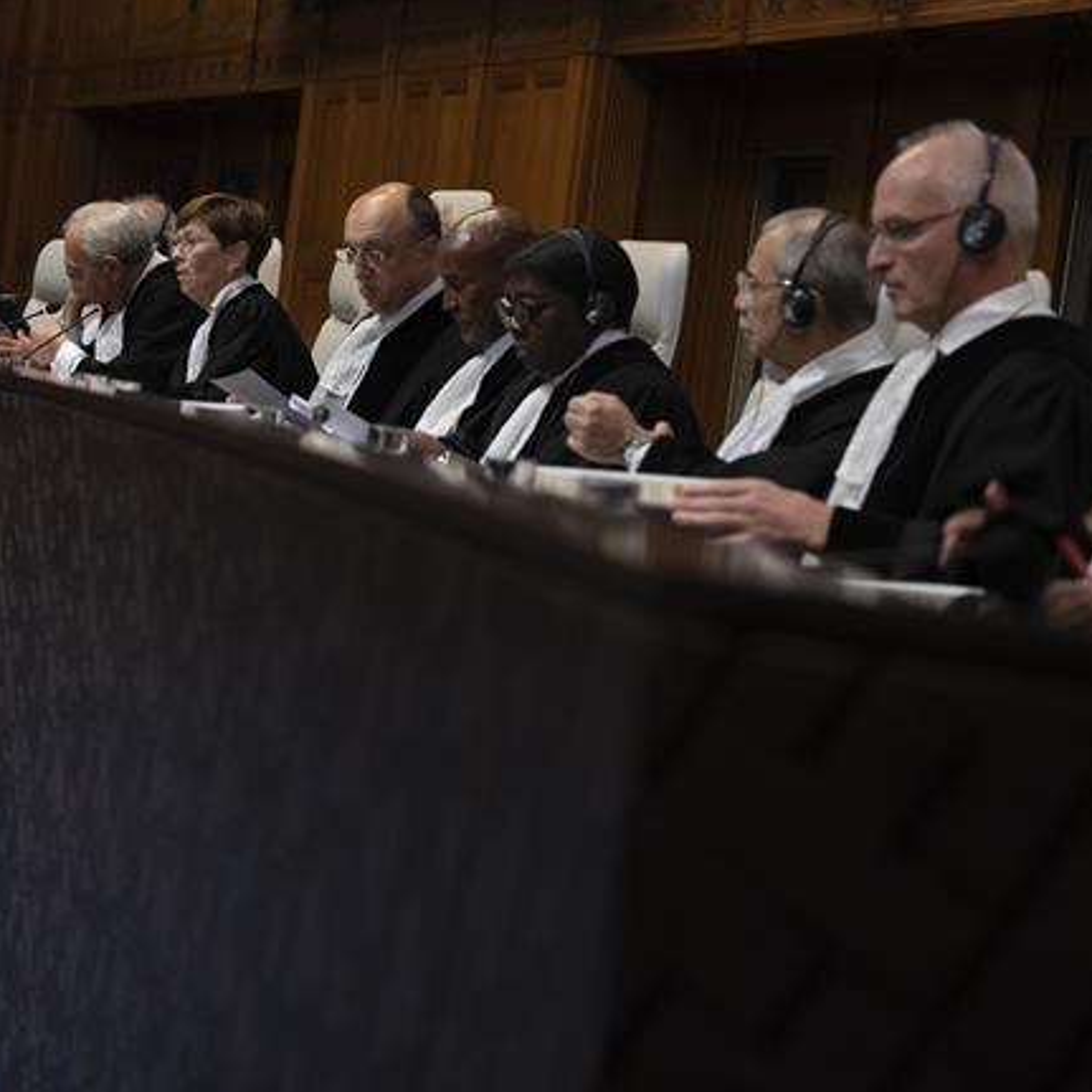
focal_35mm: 109
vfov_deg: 16.0
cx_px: 433
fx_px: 3890
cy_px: 546
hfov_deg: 16.0
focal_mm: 85
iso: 1000
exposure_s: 1/40
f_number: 4
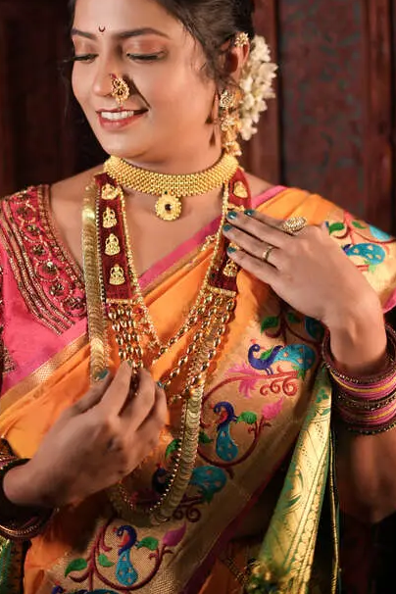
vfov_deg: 30.5
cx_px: 145
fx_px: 1089
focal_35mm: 66
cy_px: 259
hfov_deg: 20.6
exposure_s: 1/640
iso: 640
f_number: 1.8
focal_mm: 50
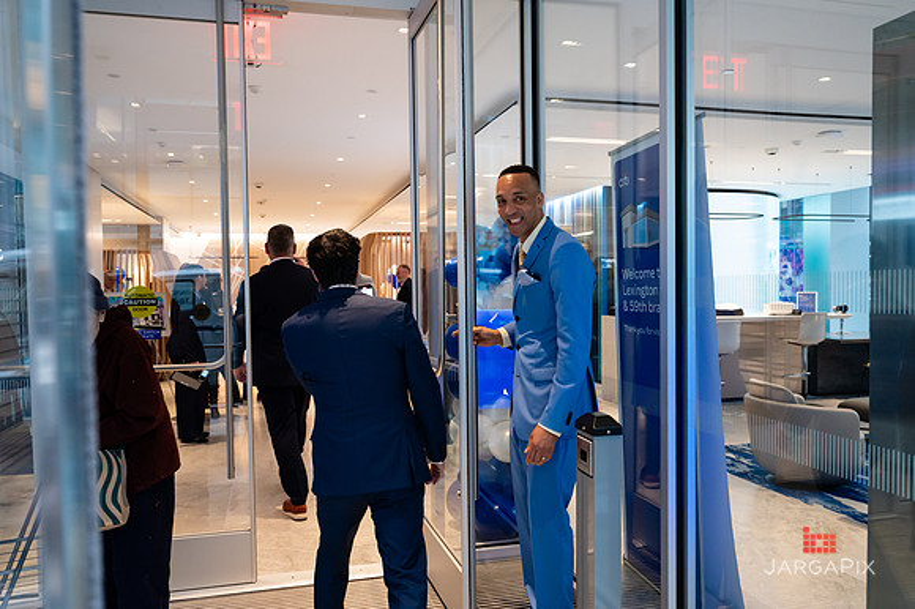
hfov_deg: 65.0
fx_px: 719
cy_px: 304
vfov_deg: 45.9
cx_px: 458
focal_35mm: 28
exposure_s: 1/200
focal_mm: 28
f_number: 4
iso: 1000
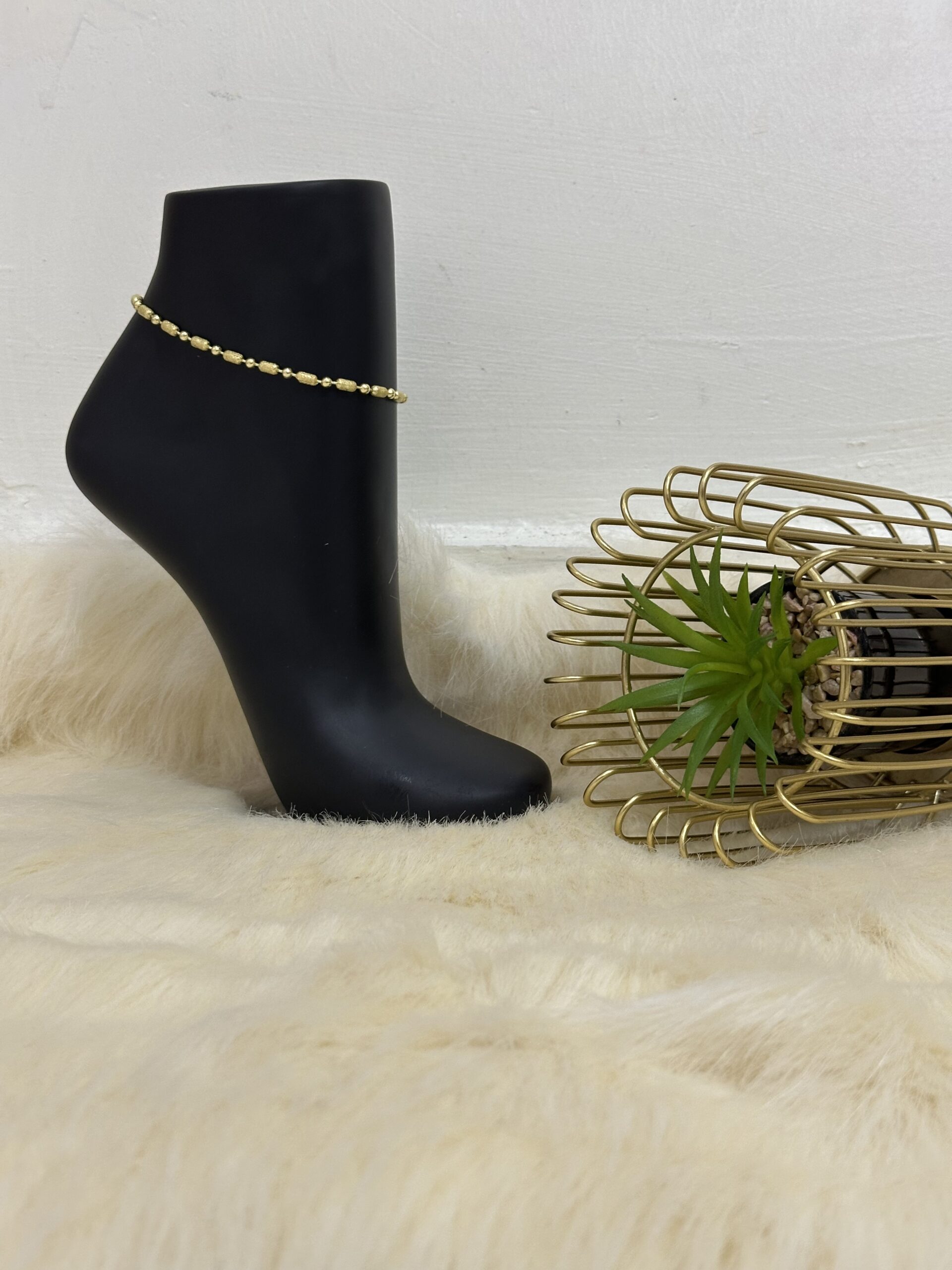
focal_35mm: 48
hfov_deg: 30.3
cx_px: 476
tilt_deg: -6.3
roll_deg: -0.7
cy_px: 635
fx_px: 1760
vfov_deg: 39.7
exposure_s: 1/60
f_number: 1.78
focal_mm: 6.86
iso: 125
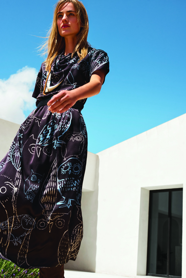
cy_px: 139
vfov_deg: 39.6
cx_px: 93
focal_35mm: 50
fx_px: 387
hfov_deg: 27.0
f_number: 8
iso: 160
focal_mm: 50
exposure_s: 1/500
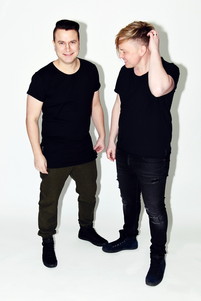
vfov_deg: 53.1
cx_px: 100
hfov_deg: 36.9
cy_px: 150
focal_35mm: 36
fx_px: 301
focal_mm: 24
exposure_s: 1/250
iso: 320
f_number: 4
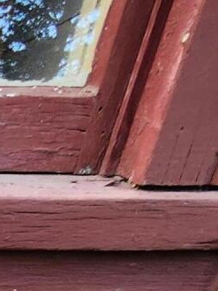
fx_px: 663
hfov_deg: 11.2
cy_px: 742
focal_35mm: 79
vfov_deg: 14.0
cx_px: -443
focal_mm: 2.2
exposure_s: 1/120
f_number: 2.2
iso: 80
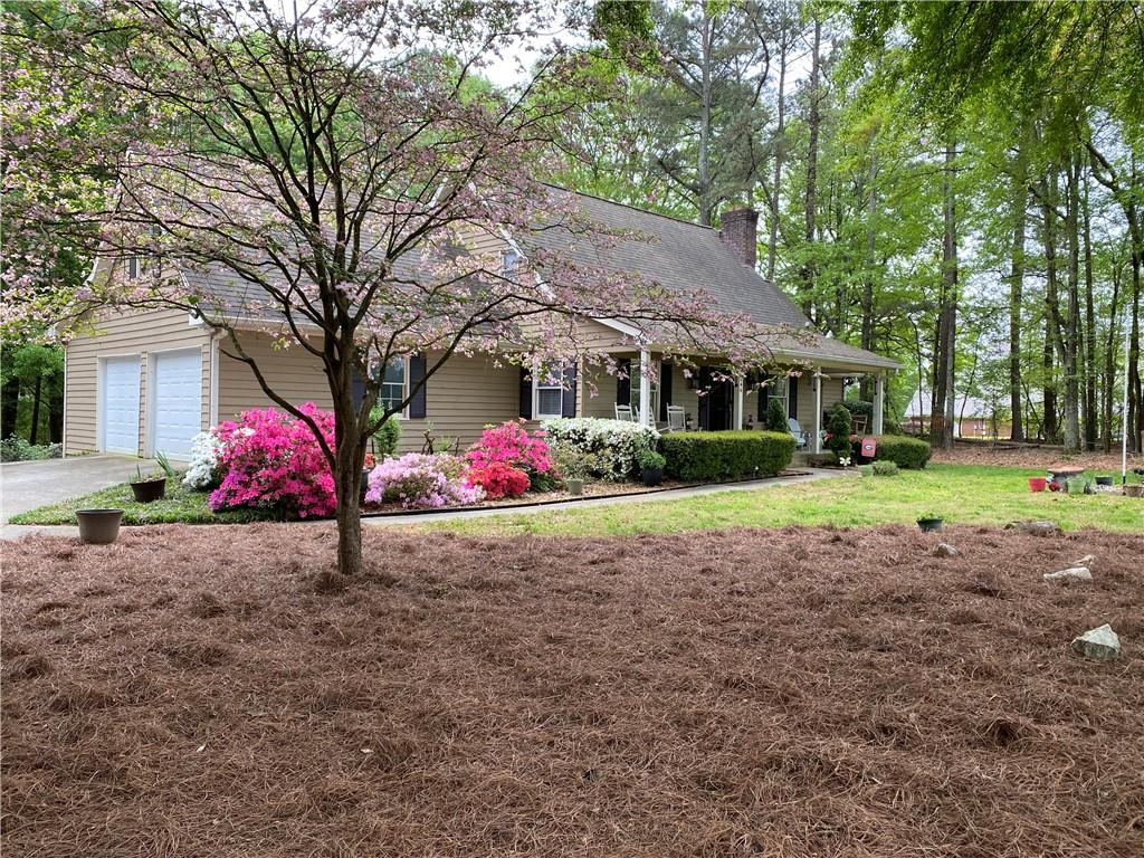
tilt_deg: -1.3
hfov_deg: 67.3
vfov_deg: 53.1
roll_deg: -0.8
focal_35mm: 26
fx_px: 859
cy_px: 429
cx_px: 572
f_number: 1.8
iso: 64
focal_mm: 4.25
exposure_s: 1/121
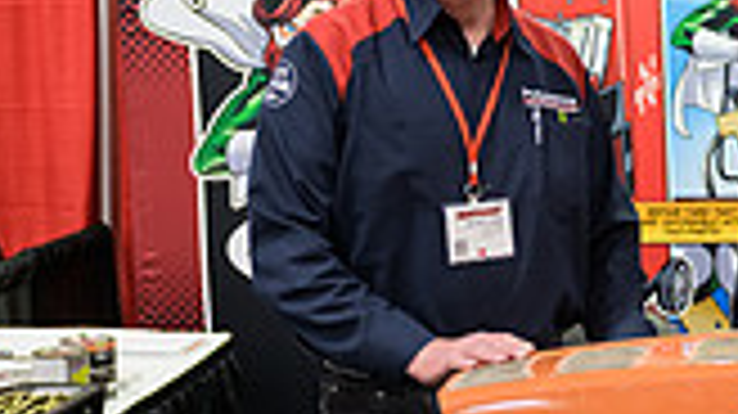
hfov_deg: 23.2
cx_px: 702
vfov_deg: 13.5
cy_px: 290
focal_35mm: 89
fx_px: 1740
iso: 1000
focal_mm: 24
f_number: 3.2
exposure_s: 1/125
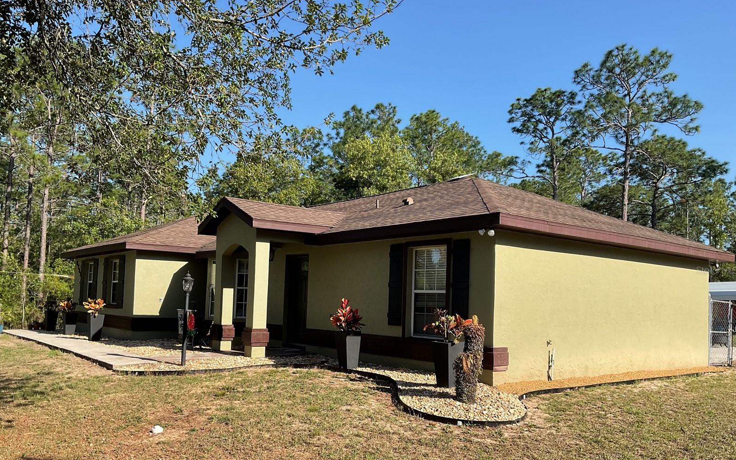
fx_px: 622
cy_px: 270
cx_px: 369
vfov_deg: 40.5
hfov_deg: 61.2
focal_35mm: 31
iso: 16
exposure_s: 1/1311
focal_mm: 3
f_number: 1.8
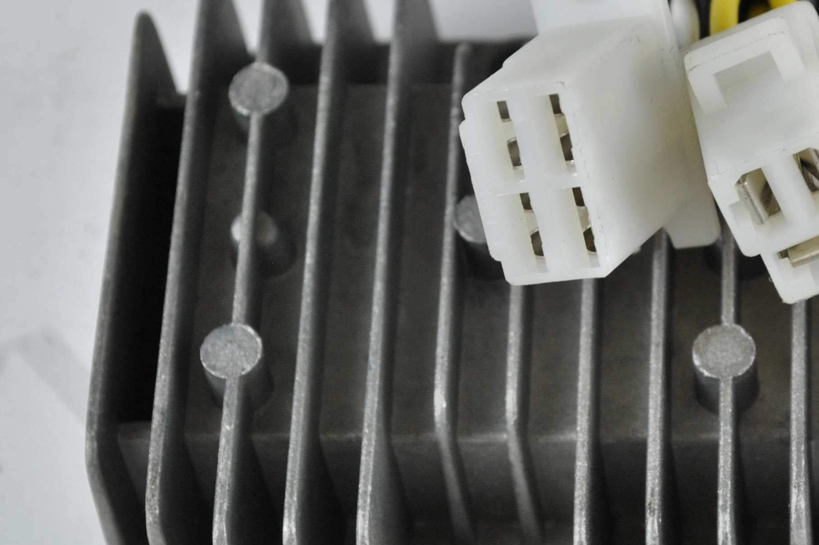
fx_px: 3913
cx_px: 545
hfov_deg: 11.9
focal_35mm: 172
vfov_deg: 8.0
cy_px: 289
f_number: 6.3
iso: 200
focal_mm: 55
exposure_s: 1/25
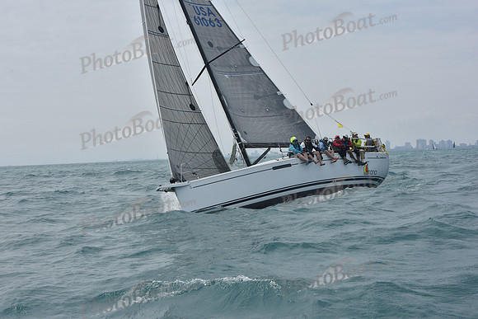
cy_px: 160
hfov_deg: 28.8
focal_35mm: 70
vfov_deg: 19.5
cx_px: 239
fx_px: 930
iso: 250
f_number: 11
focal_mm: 70
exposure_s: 1/800
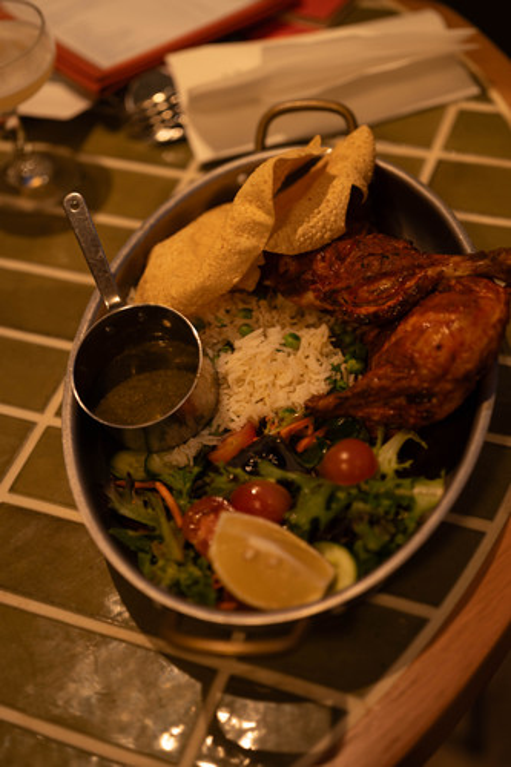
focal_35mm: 50
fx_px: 1065
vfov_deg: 39.6
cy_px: 384
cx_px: 256
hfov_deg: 27.0
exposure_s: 1/40
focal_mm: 50
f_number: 2
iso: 160
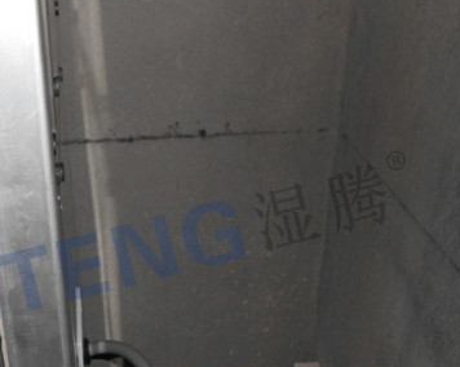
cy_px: 234
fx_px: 762
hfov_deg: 33.1
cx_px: 129
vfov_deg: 27.0
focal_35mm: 56
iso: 250
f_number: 9
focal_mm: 5.8
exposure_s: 1/30
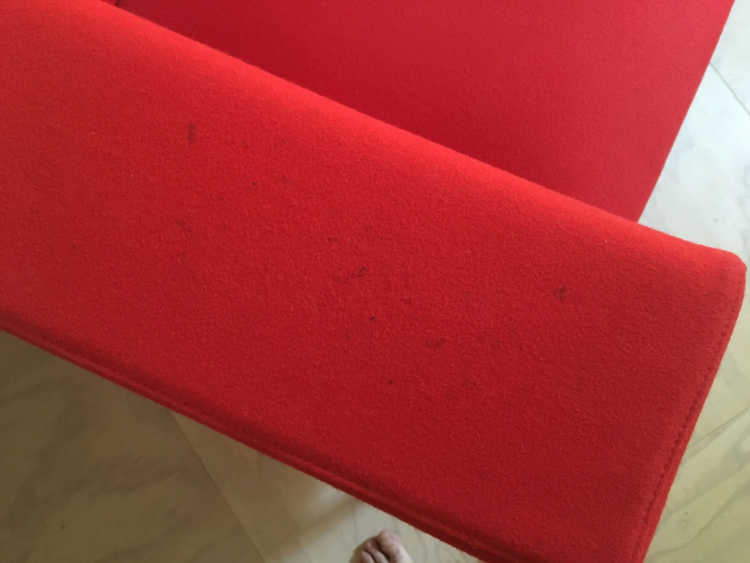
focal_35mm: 29
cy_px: 282
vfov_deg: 48.2
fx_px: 628
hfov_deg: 61.7
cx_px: 375
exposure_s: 1/17
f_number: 2.2
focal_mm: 4.15
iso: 500
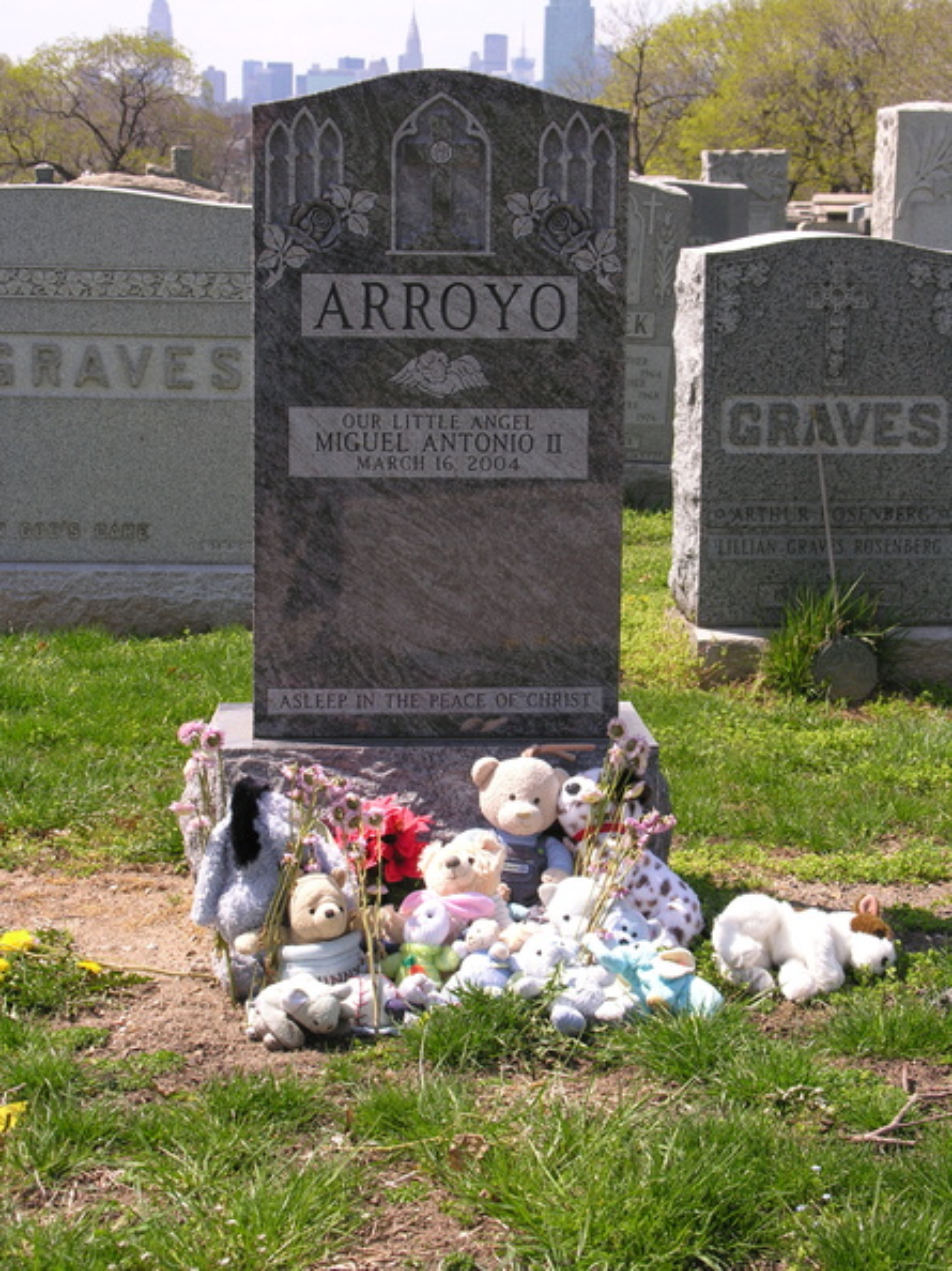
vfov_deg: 25.0
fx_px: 2862
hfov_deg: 18.9
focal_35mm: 78
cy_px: 636
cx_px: 476
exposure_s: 1/154
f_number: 6.1
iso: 50
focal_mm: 19.8
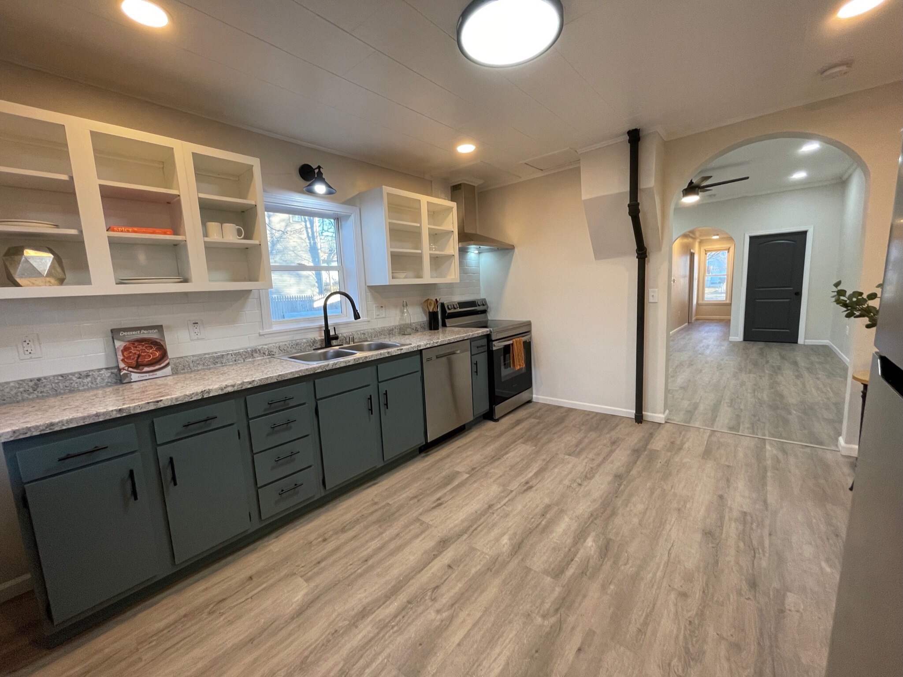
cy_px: 338
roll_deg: +2.6
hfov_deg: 106.2
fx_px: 339
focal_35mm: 13
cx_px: 452
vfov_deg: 89.9
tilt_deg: -8.3
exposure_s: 1/120
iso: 250
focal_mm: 1.54
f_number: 2.4
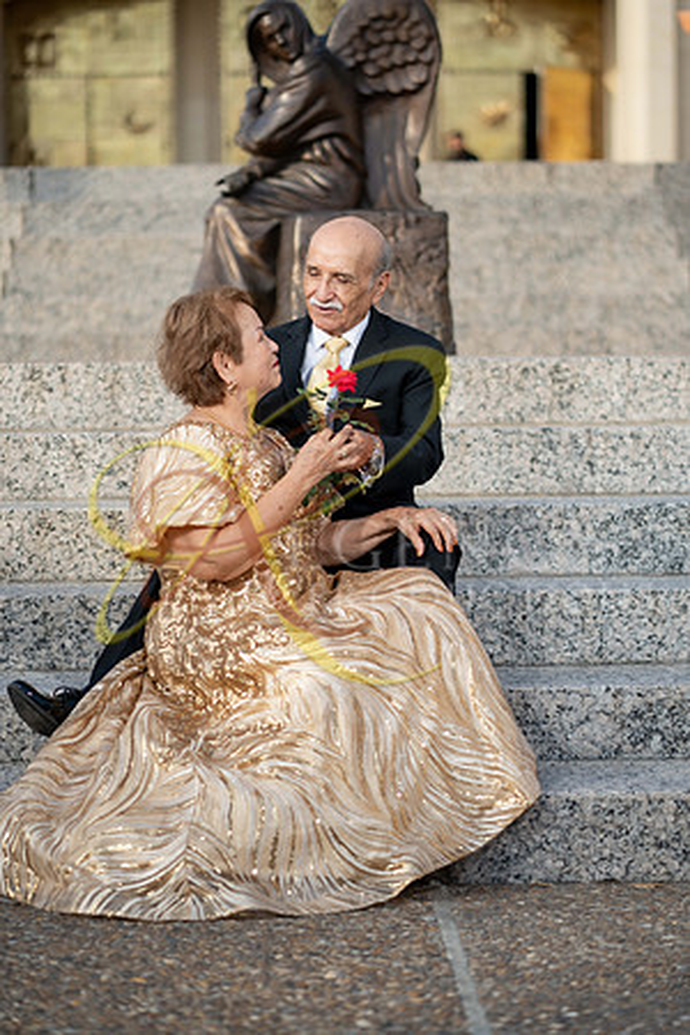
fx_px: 2444
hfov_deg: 16.1
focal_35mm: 85
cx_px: 345
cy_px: 518
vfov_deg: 23.9
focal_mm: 85
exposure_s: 1/2000
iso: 200
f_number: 2.2
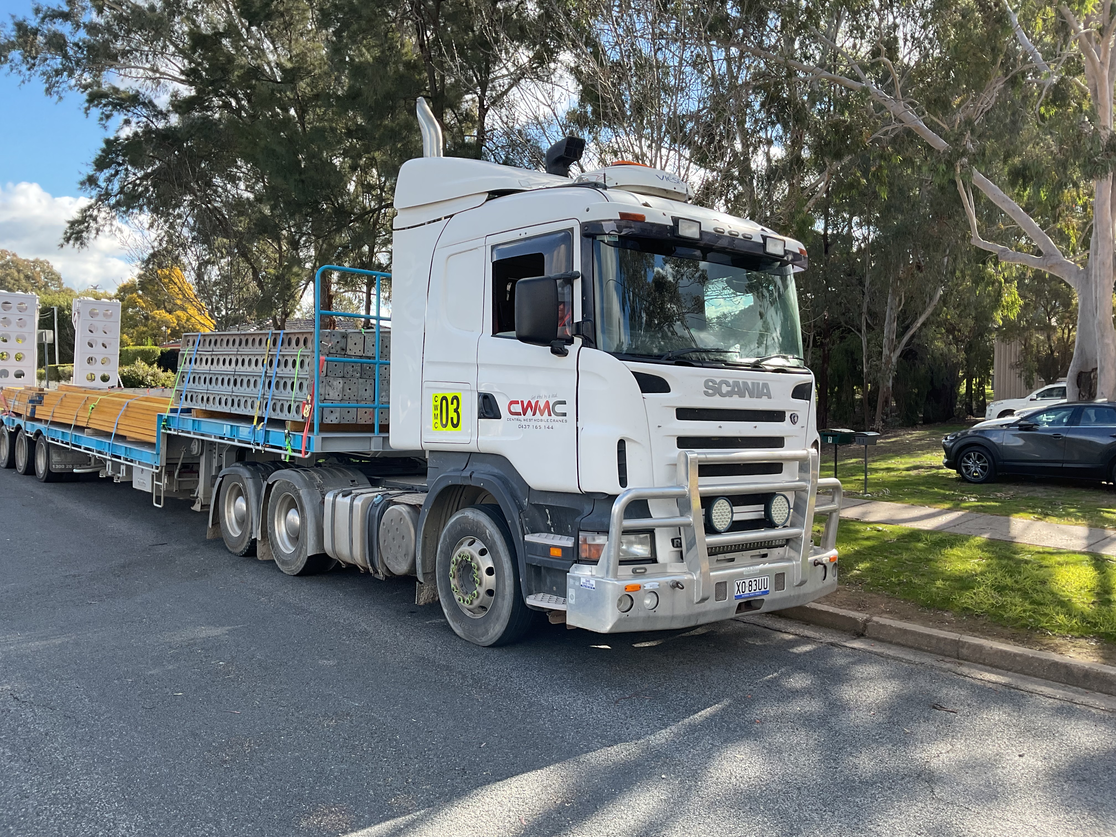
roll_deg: +0.2
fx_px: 935
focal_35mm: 29
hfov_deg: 61.7
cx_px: 558
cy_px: 418
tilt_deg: -5.4
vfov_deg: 48.2
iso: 16
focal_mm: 3
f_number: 1.8
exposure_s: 1/450
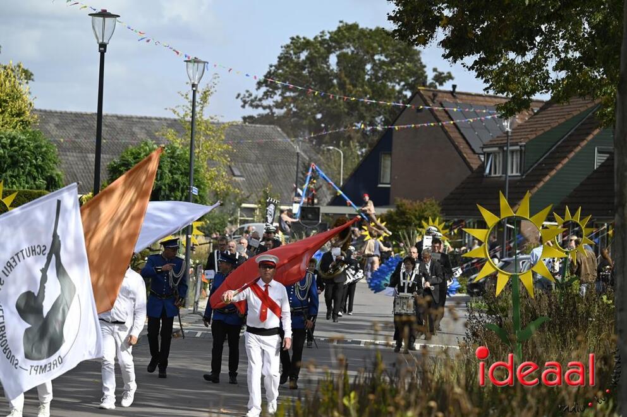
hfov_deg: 12.1
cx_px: 314
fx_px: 2957
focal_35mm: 170
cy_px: 208
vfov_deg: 8.1
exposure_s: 1/2000
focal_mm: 170
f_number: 5.6
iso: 320
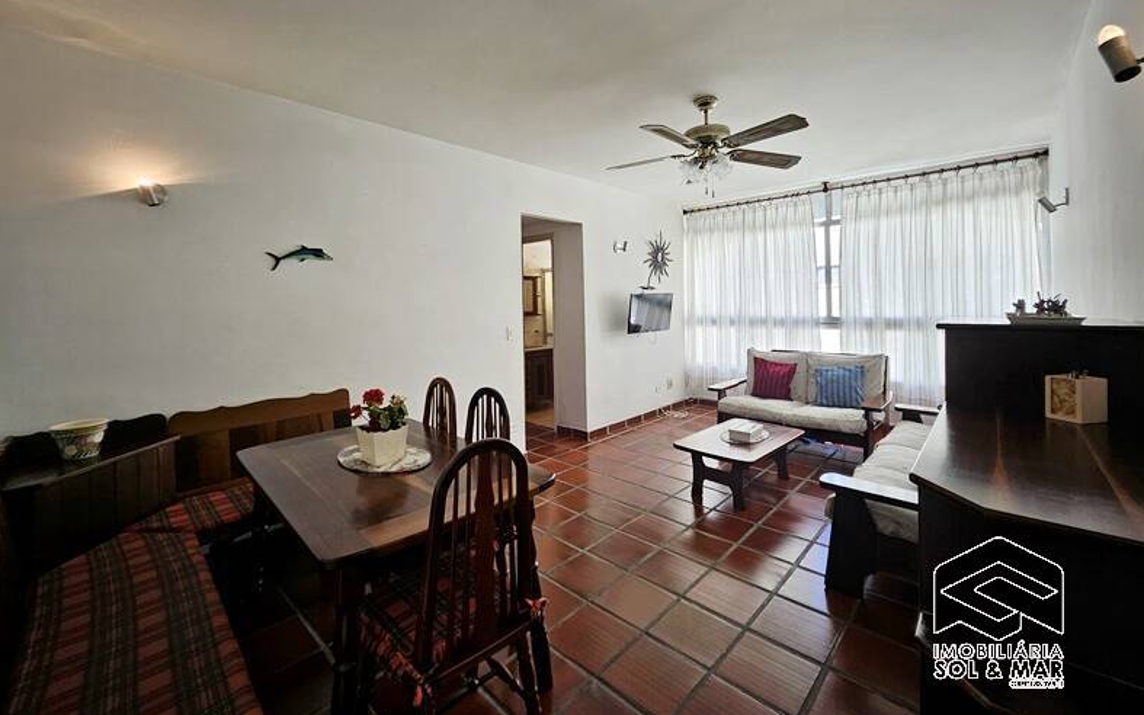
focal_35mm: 14
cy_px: 308
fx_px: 437
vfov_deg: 78.2
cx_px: 577
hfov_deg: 105.3
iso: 32
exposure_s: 1/60
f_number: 2.2
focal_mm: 1.7
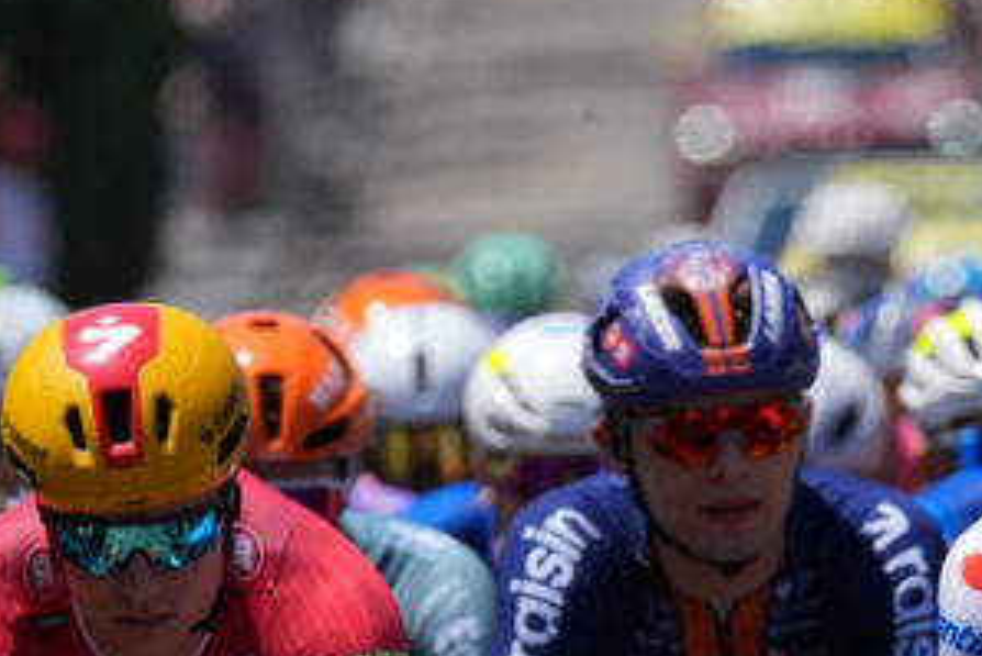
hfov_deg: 2.2
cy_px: 626
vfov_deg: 1.5
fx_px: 25543
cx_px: 1295
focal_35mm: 936
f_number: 4.5
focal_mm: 279
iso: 640
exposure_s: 1/5000
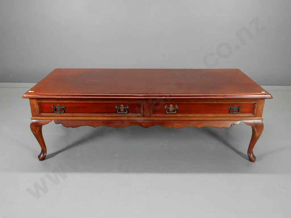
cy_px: 109
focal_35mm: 34
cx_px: 146
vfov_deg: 41.8
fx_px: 286
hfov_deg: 53.9
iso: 3200
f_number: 5.5
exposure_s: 1/100
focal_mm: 17
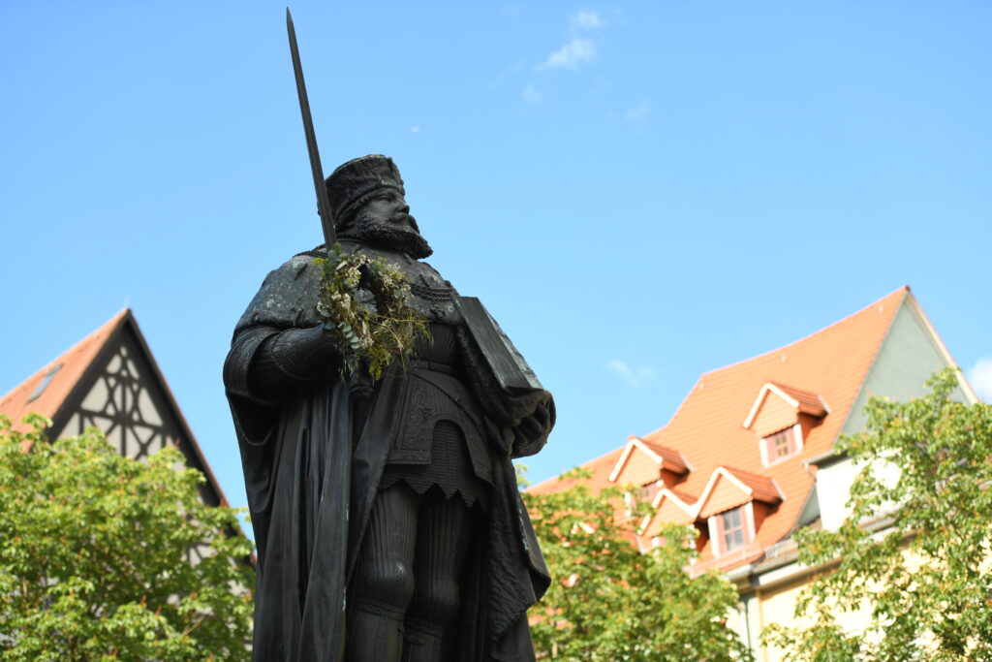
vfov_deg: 19.5
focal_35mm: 70
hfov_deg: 28.8
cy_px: 331
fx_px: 1929
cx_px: 496
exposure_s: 1/1250
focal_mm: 70
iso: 200
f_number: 2.8
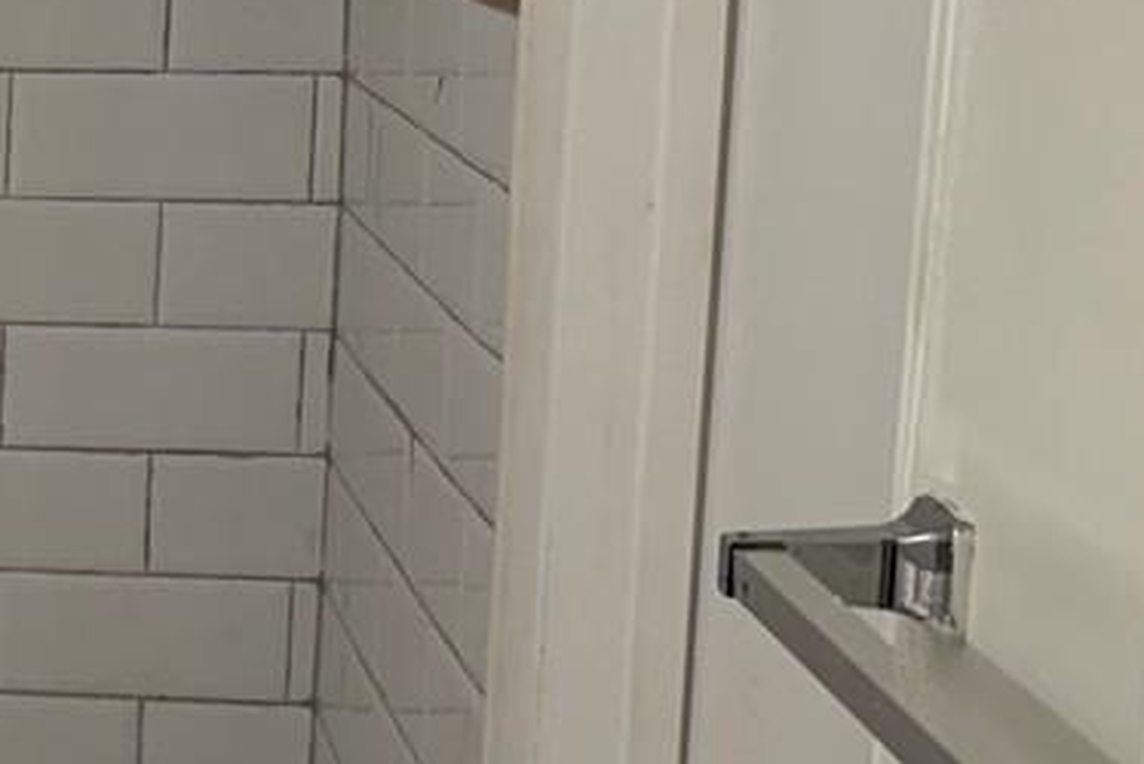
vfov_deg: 11.8
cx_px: -690
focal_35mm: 116
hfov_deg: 15.8
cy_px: 399
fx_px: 3687
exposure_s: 1/120
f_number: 1.6
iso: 50
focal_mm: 5.96
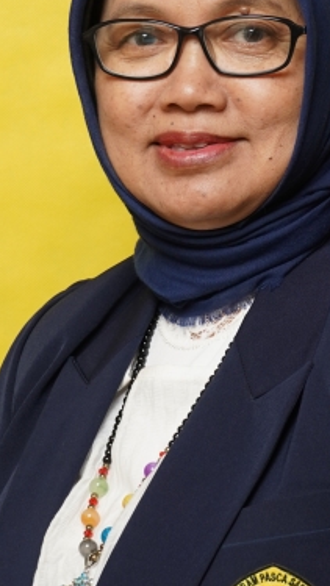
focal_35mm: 200
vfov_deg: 10.8
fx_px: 3111
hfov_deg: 6.1
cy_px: 280
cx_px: 309
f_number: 7.1
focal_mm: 70
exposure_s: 1/200
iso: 500
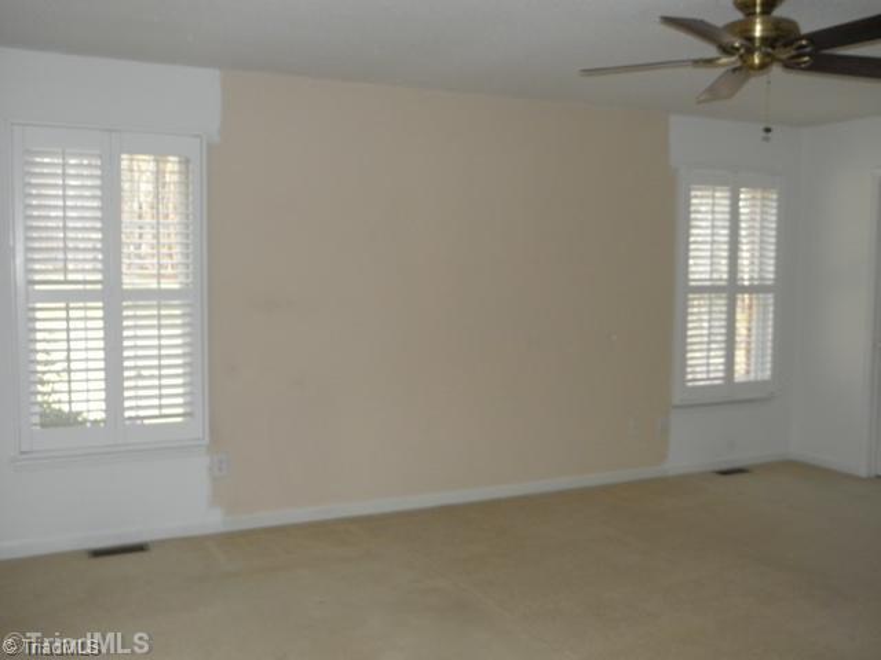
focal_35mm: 34
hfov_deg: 54.0
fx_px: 865
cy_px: 330
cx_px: 440
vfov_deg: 41.8
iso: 200
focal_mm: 6.2
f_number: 3.7
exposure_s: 1/60
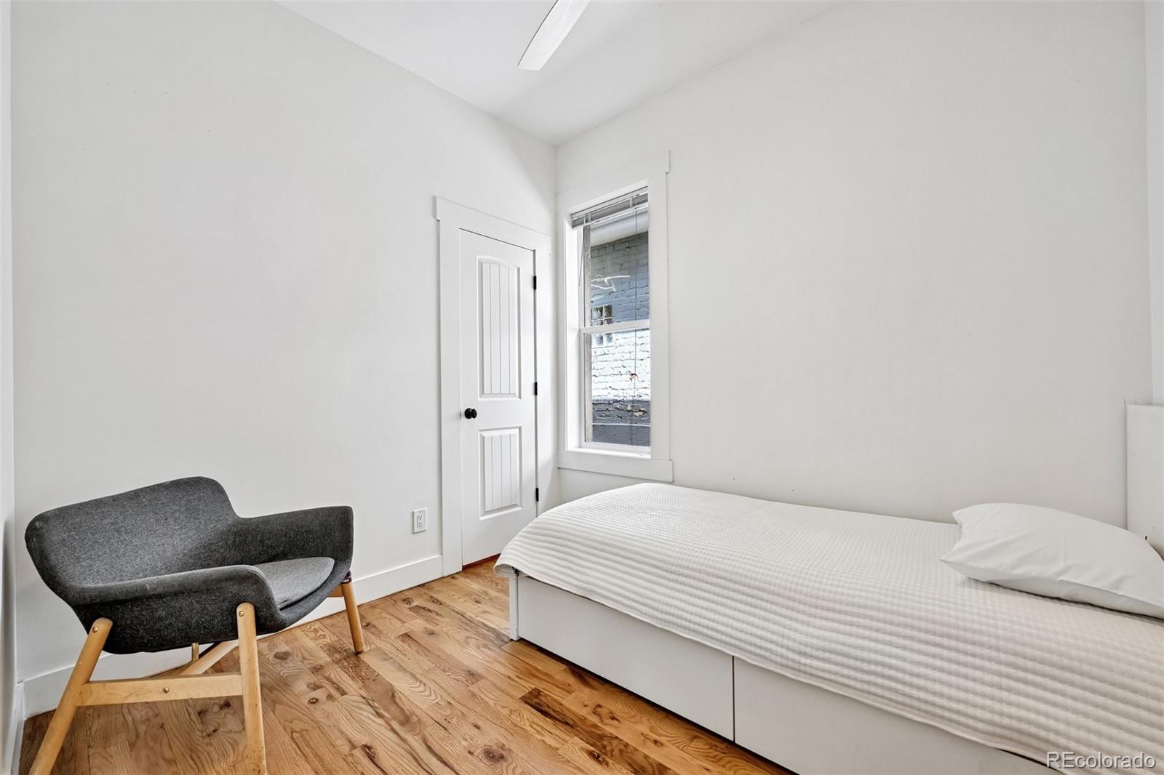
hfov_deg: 104.3
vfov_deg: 81.2
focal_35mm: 14
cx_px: 582
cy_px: 388
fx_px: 453
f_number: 11
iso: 400
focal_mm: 14
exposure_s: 1/15
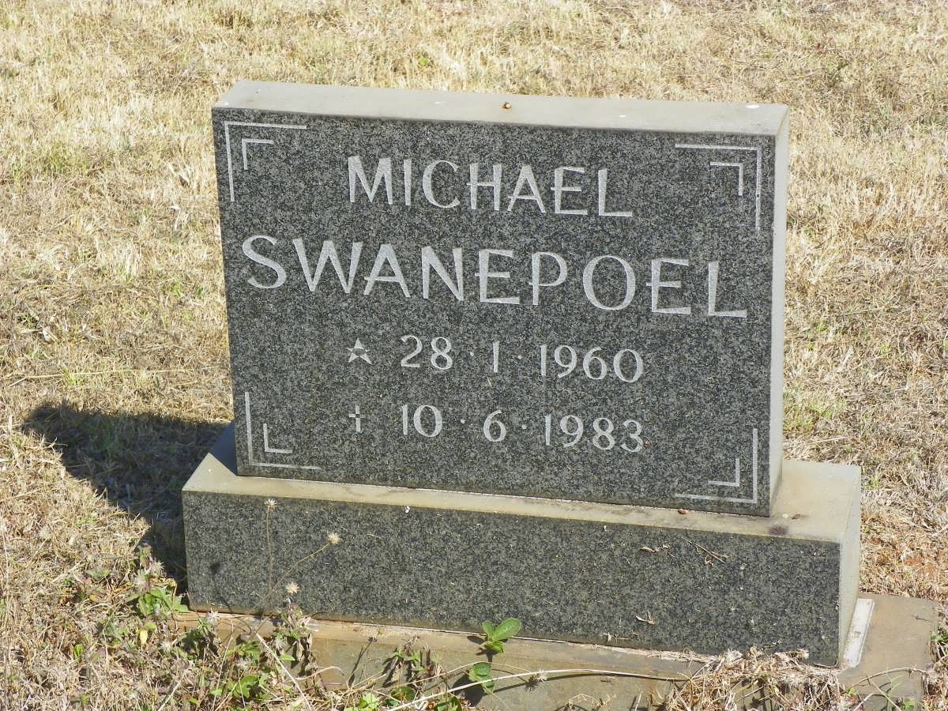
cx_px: 474
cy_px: 356
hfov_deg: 18.2
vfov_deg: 13.7
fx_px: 2958
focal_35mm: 108
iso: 64
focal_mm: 19.2
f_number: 4.5
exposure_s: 1/200
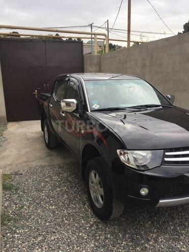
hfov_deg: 48.2
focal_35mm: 29
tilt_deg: -11.1
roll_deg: +1.5
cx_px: 94
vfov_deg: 61.7
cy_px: 126
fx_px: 211
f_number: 2.2
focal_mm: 4.15
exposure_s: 1/599
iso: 32
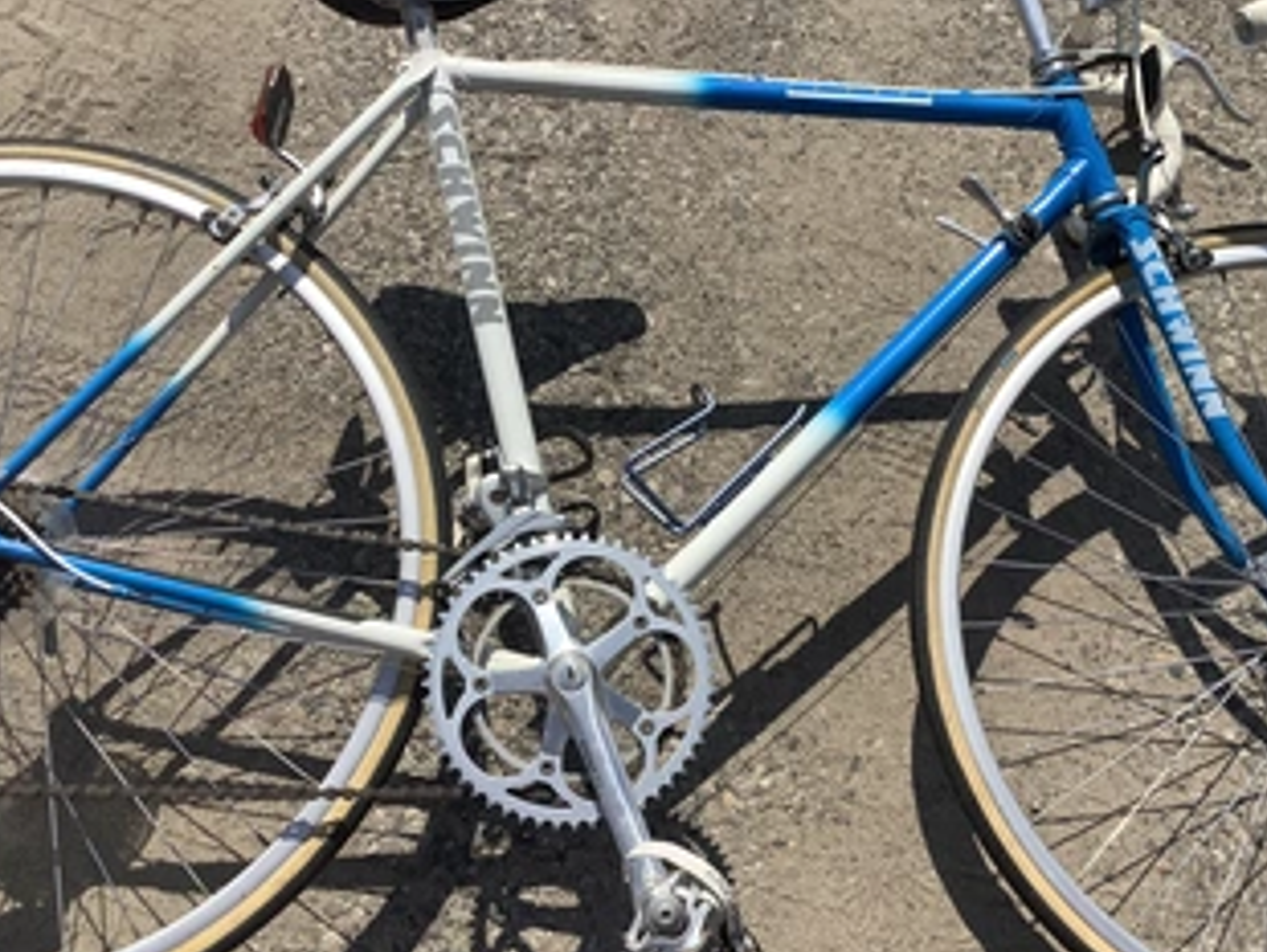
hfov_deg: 46.6
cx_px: 732
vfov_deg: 36.0
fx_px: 1465
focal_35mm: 40
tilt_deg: -65.7
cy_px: 474
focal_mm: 3.3
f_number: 2.4
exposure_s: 1/2146
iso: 25
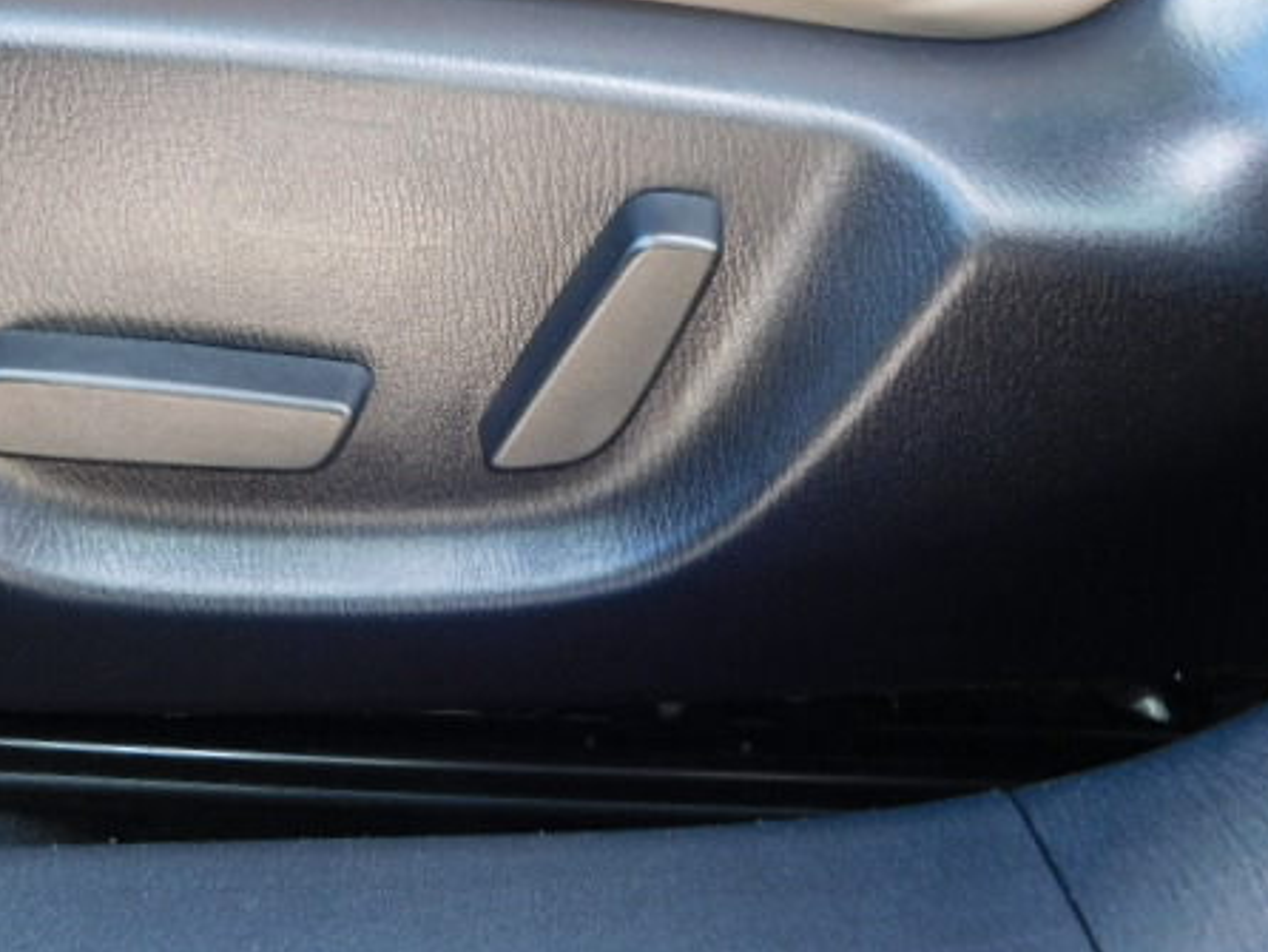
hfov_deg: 54.8
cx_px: 489
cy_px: 298
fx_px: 1209
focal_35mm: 33
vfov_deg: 42.3
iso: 160
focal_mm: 4
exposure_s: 1/30
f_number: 3
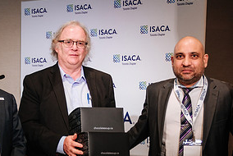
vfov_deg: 17.9
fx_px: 486
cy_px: 145
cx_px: 90
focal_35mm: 75
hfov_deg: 26.9
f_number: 2.8
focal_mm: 22
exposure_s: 1/60
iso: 800
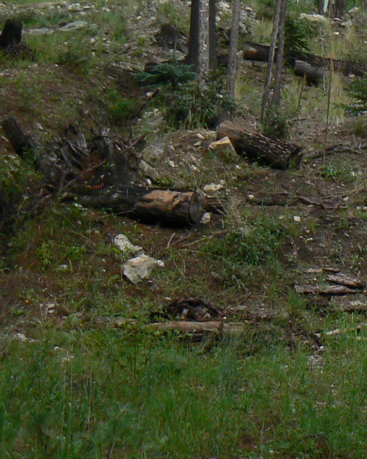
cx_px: 478
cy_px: 60
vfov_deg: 18.9
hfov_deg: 14.7
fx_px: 1358
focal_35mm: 100
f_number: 4
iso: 80
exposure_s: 1/100
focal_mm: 6
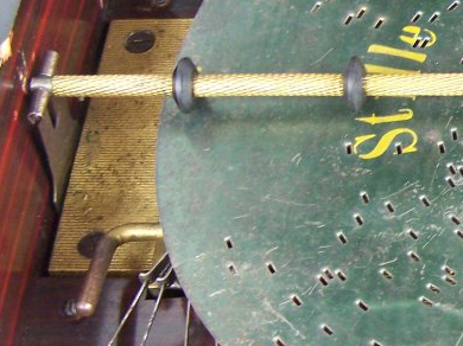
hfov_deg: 15.9
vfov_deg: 12.6
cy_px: 177
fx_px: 1564
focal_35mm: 117
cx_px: 613
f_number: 2.8
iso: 160
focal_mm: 6.3
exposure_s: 1/15
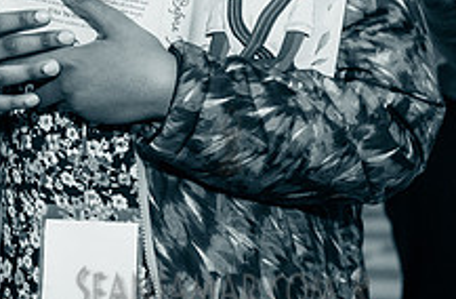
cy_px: -32
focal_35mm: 147
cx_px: 197
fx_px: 1851
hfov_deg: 14.0
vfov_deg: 9.1
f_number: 4.5
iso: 2000
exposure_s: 1/500
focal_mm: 52
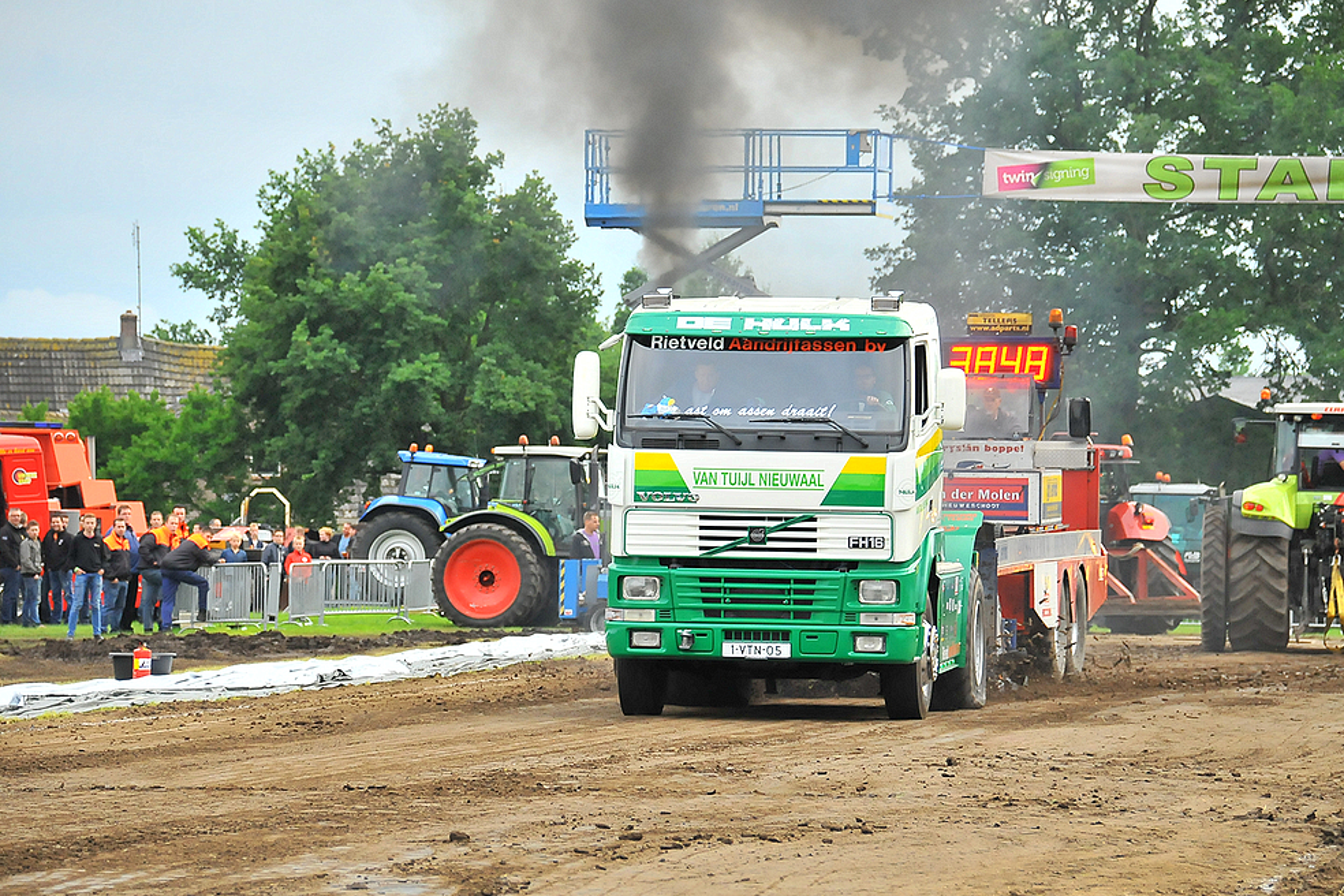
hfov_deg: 9.8
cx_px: 667
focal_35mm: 211
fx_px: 7859
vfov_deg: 6.5
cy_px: 463
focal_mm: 135
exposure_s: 1/250
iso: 1000
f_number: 5.6
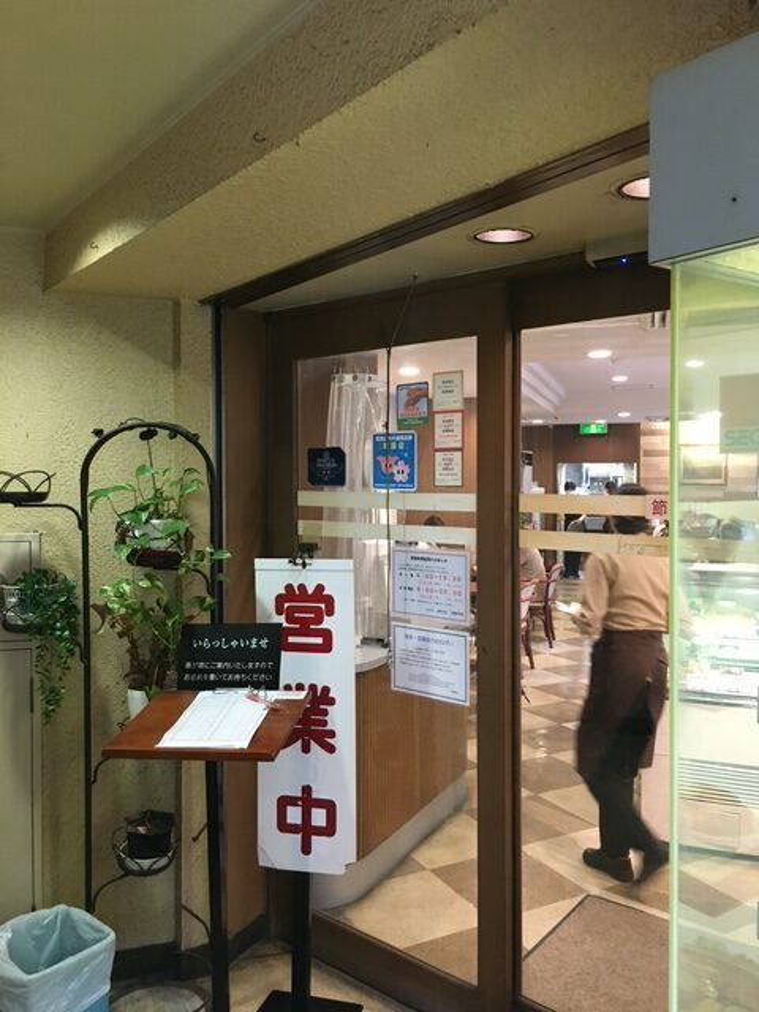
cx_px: 380
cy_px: 506
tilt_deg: -0.9
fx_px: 848
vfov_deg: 61.7
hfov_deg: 48.2
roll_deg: -0.5
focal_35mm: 29
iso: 200
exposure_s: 1/33
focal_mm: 4.15
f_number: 2.2
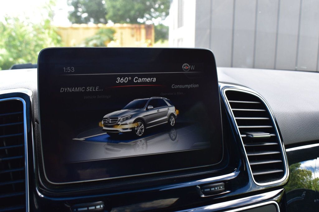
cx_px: 160
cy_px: 106
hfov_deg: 51.3
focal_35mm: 38
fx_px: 332
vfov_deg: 35.5
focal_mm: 25
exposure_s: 1/60
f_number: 8
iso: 400
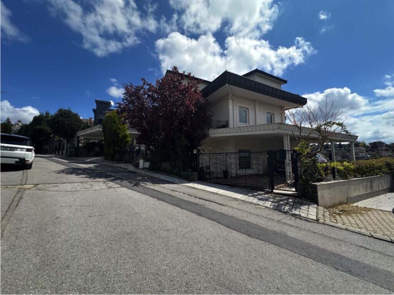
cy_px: 148
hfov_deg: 102.1
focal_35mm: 14
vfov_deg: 85.7
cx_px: 197
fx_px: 159
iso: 40
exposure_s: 1/1383
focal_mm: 2.22
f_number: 2.2
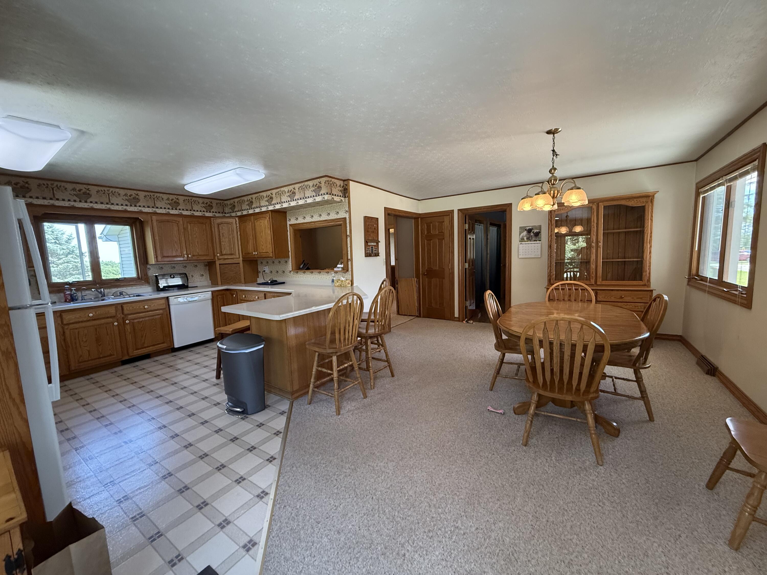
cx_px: 384
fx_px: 310
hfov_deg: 102.1
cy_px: 288
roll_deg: +2.6
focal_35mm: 14
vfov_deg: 85.7
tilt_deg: -5.8
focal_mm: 2.22
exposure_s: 1/120
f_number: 2.2
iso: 500
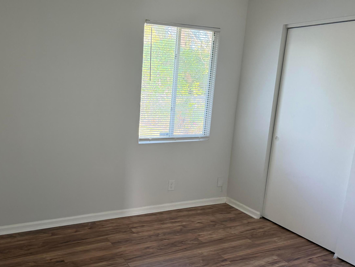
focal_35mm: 32
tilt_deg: -11.7
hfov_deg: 55.8
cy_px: 151
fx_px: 328
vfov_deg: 44.1
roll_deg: -1.5
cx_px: 123
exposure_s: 1/120
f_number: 1.78
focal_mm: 6.76
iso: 250
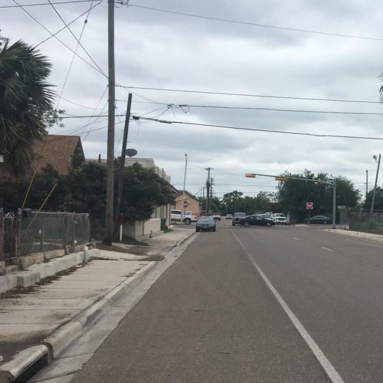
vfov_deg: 34.7
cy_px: 202
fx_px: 613
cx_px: 362
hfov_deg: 32.5
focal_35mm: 49
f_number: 2.2
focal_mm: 4.15
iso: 25
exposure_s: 1/1538
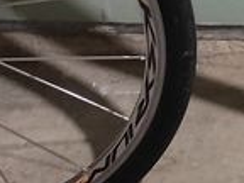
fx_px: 1276
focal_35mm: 181
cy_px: -156
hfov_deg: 10.6
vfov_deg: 7.9
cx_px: 359
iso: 1538
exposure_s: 1/20
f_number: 1.79
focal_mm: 4.74
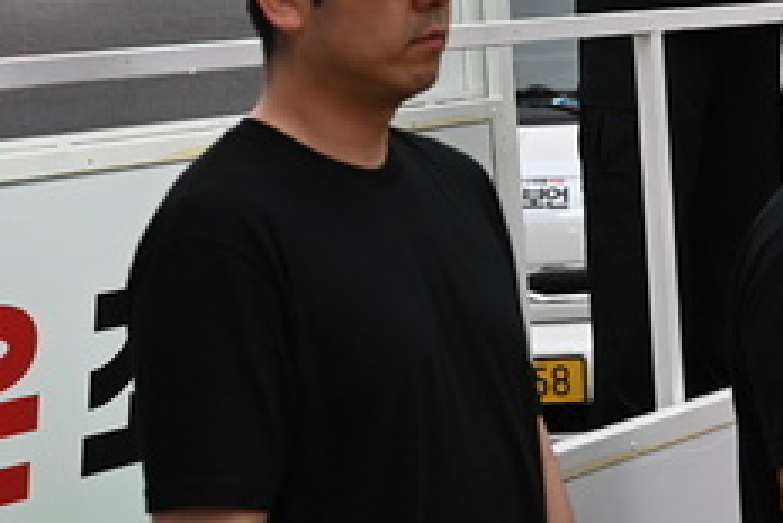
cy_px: -145
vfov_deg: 10.6
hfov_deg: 15.9
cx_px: 709
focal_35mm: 127
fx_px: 2764
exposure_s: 1/125
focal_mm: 47
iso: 500
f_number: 4
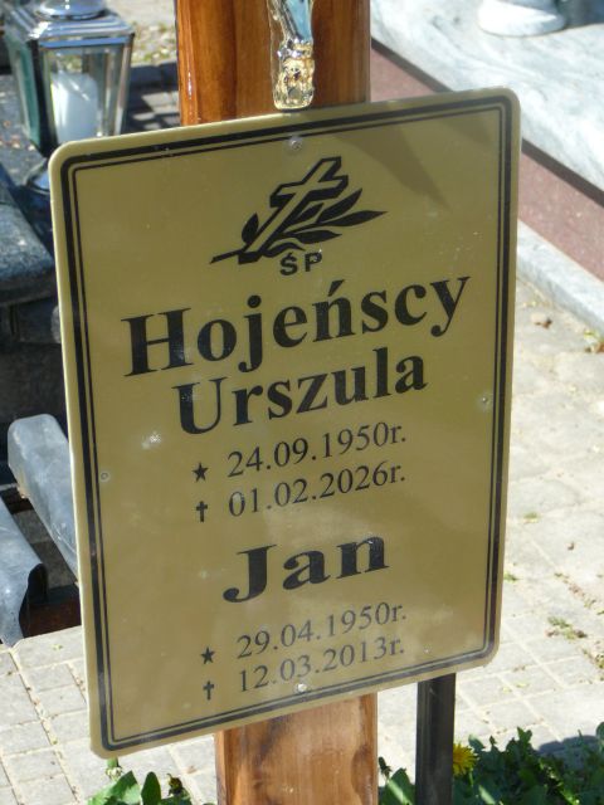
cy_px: 402
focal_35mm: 77
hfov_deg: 19.1
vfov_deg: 25.3
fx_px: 1791
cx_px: 302
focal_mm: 11.5
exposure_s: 1/400
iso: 80
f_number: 3.7
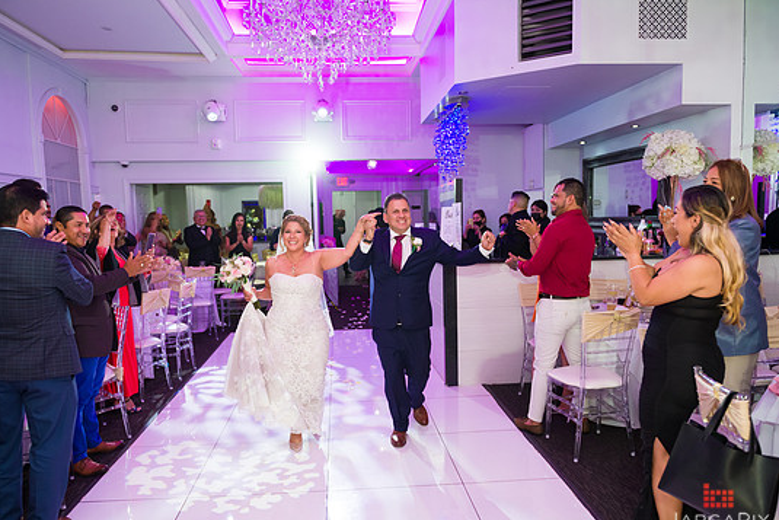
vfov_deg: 49.5
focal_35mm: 26
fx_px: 563
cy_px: 277
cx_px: 384
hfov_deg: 69.4
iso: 1000
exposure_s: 1/200
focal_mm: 24
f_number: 3.2
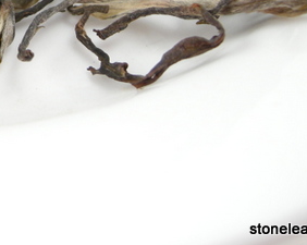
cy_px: -71
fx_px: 880
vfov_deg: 15.1
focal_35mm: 97
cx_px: -36
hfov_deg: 18.9
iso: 91
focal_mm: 7.5
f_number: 2.7
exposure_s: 1/60
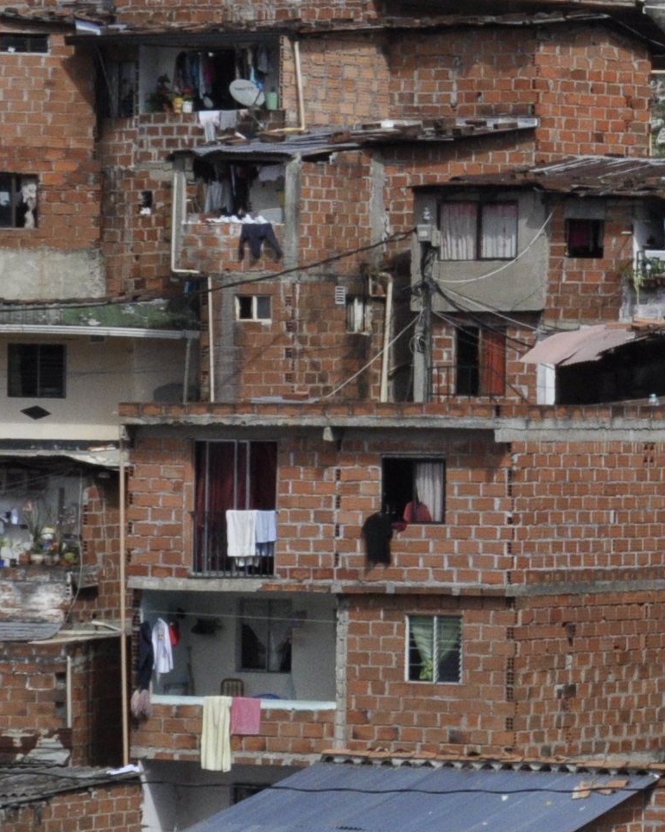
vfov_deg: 6.7
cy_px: 431
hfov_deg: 5.3
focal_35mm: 288
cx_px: 1047
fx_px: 7088
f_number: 9
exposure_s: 1/2000
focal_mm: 46
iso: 640
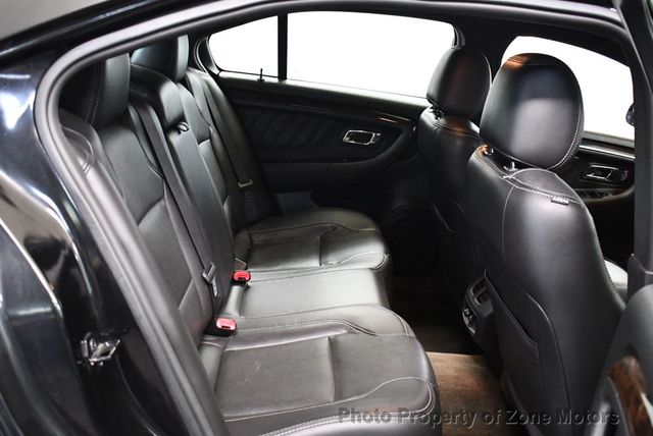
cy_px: 218
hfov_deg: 53.1
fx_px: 654
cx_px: 326
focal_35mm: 36
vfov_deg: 36.9
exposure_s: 1/60
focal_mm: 18
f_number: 3.5
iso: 3600
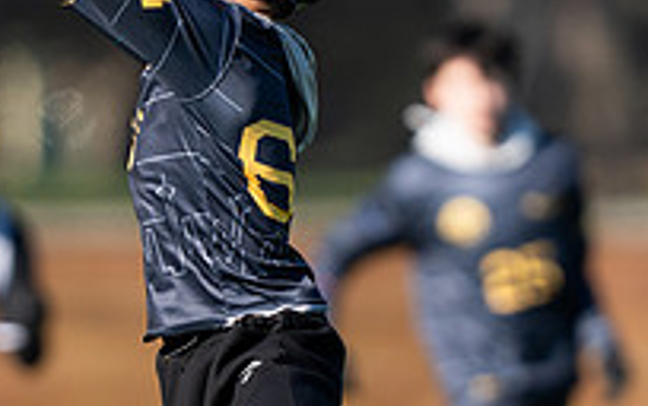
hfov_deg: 1.5
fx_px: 24062
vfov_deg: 1.0
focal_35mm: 1361
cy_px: 312
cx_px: 232
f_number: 3.2
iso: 200
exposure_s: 1/2000
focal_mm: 400
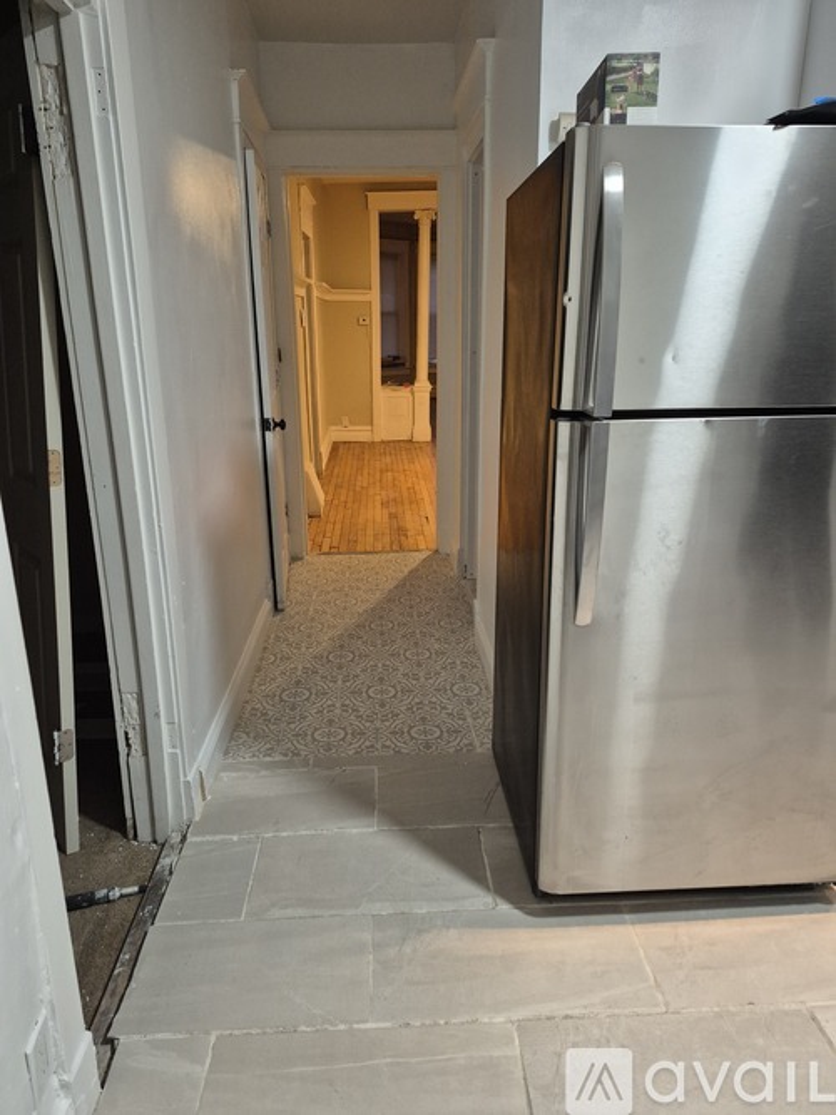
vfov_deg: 73.9
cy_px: 558
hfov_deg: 58.9
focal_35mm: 23
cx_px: 418
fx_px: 741
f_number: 1.8
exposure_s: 1/120
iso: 640
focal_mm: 5.4
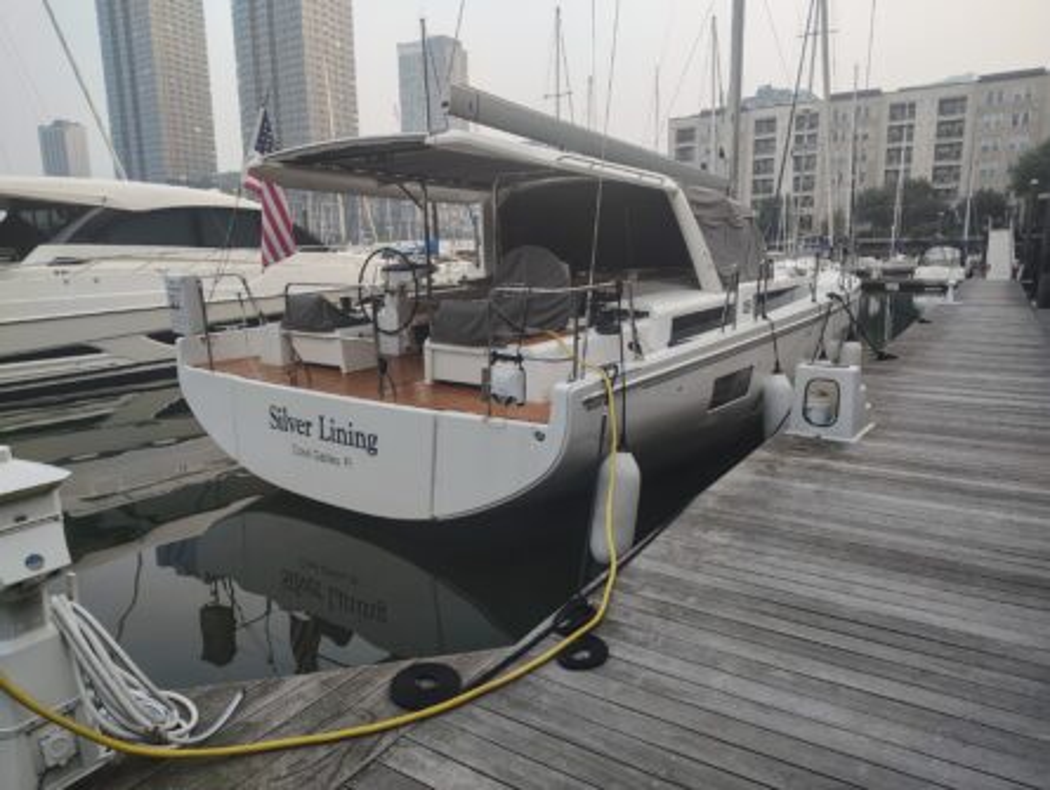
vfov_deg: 56.9
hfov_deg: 71.5
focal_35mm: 24
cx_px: 525
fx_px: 729
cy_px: 395
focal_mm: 5.56
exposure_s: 1/120
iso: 266
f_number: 1.8
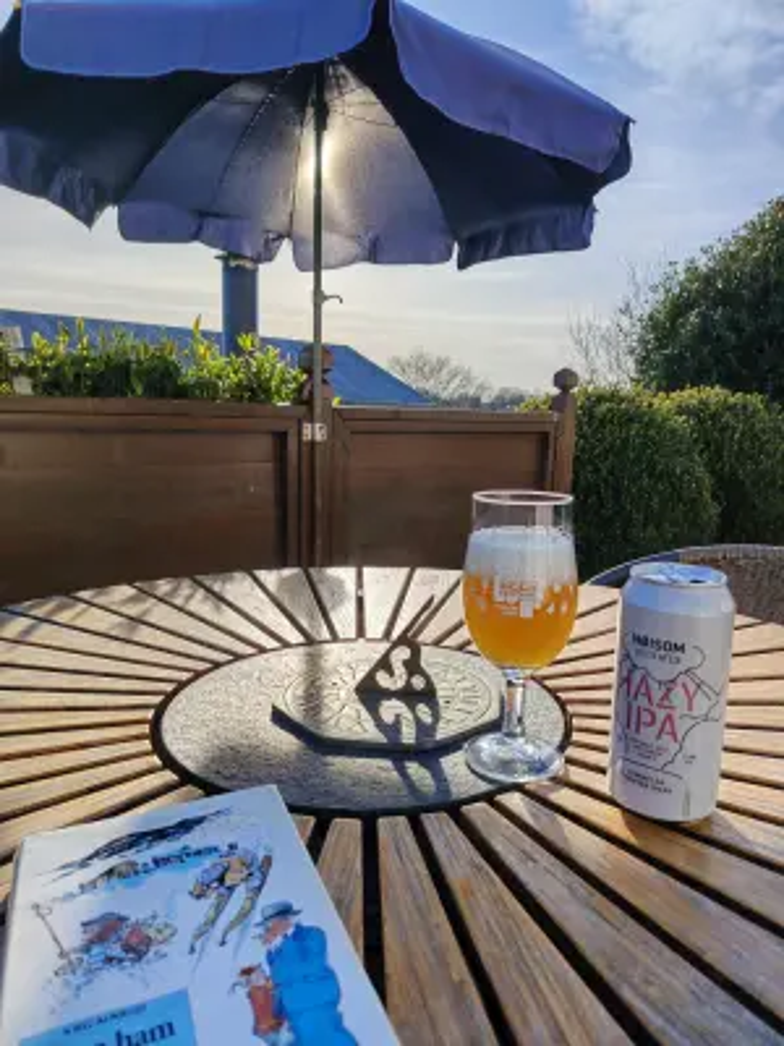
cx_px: 392
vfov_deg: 71.6
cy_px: 523
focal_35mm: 24
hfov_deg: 56.8
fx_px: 725
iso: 101
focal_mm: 5.25
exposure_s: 1/1122
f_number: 1.75
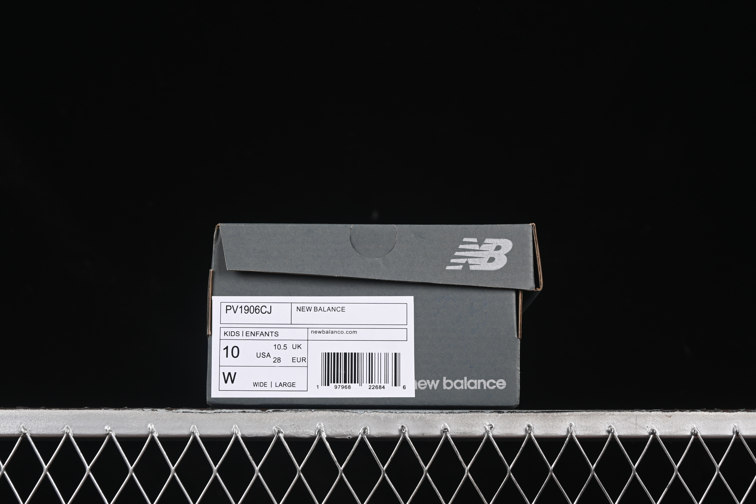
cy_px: 252
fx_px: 1575
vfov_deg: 18.2
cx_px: 378
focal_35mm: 75
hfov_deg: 27.0
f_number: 7.1
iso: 160
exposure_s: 1/60
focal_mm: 50
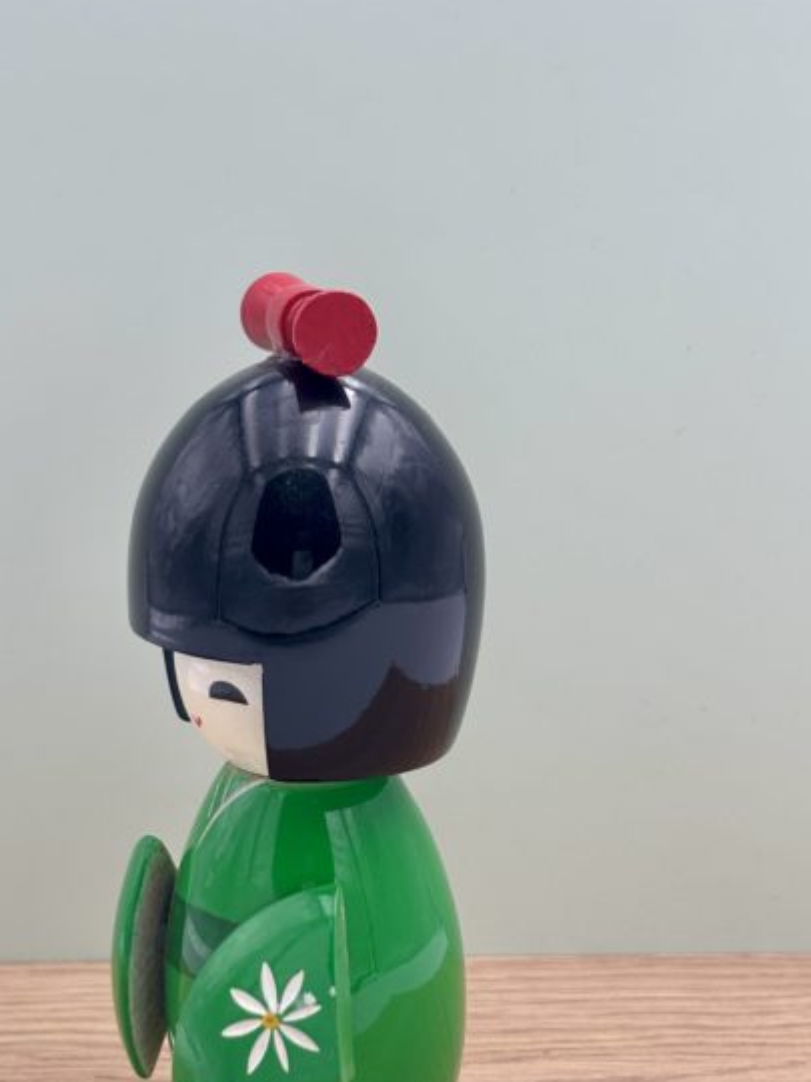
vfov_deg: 25.1
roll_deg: +1.5
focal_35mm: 77
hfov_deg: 19.1
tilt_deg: -17.0
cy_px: 775
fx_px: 2405
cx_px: 358
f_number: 1.6
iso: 32
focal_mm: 5.96
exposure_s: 1/189
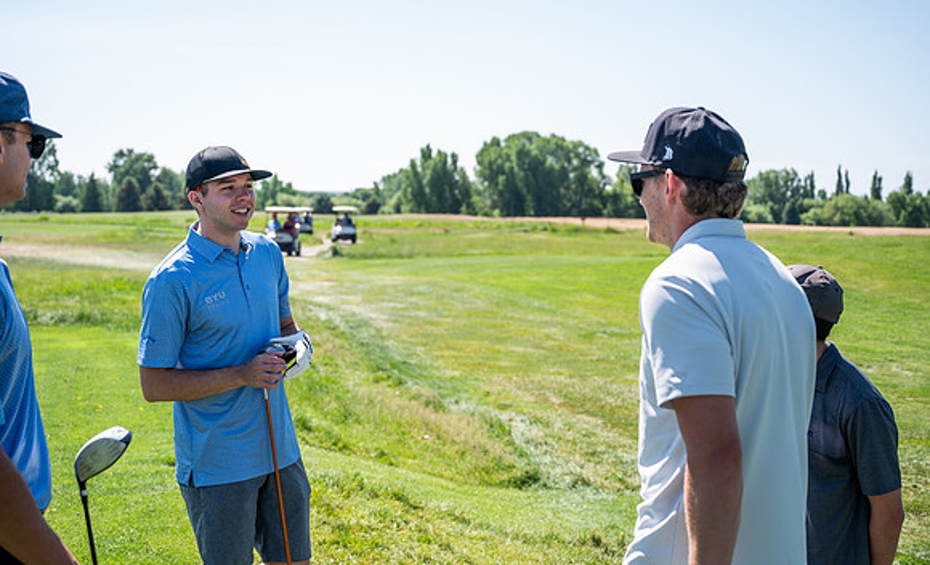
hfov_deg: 38.9
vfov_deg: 24.2
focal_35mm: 52
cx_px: 465
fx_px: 1318
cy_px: 255
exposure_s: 1/1250
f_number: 4
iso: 250
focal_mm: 51
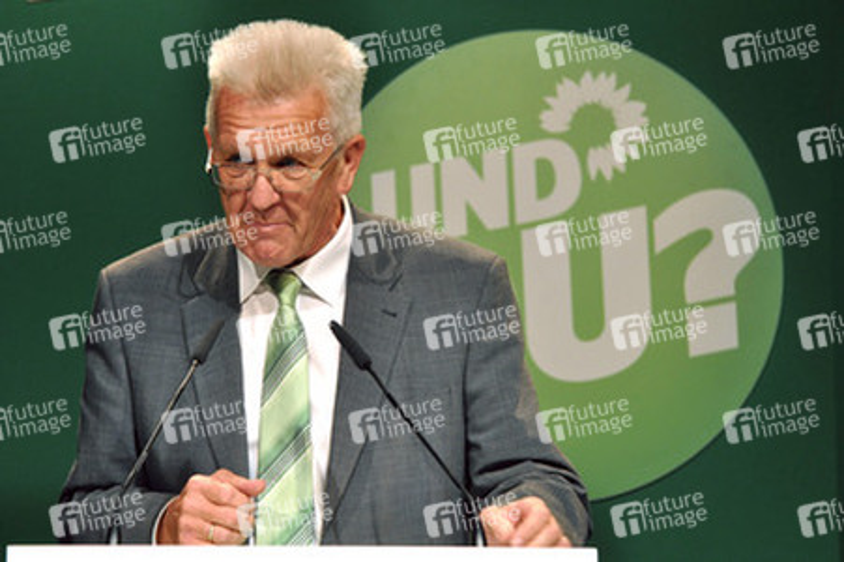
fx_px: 4287
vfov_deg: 7.5
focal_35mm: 183
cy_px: 281
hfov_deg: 11.2
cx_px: 422
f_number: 6.3
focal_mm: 122
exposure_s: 1/160
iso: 800
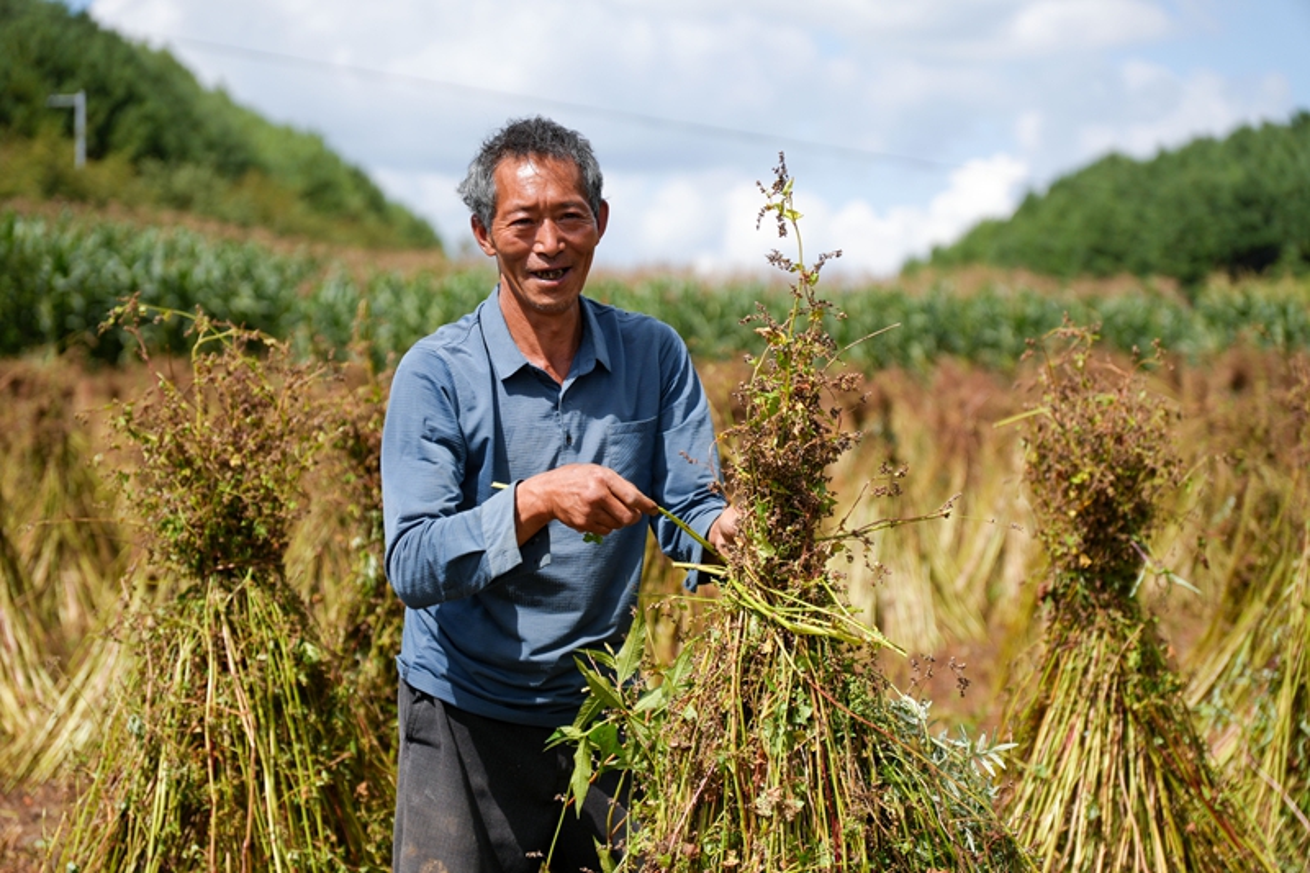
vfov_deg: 13.0
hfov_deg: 19.5
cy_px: 436
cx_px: 655
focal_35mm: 105
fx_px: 3820
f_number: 2.8
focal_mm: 70
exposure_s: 1/2000
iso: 100
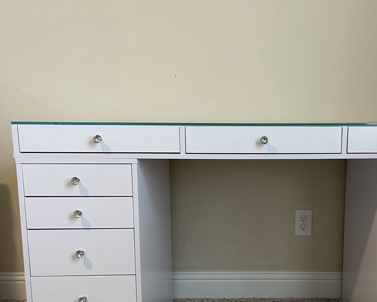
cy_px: 198
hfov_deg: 47.0
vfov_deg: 38.8
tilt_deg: -9.4
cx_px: 259
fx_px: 424
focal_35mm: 38
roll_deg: -0.3
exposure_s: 1/60
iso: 320
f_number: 1.6
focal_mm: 5.1
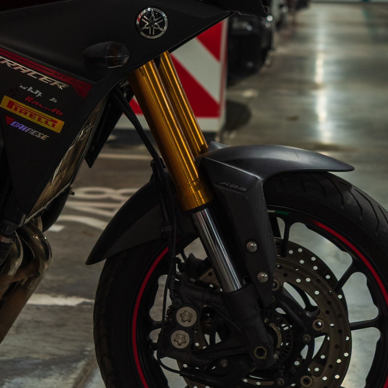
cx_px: 133
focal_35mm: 89
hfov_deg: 19.5
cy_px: 81
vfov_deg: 19.3
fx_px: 1129
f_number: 3.5
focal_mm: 40
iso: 500
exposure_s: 1/50
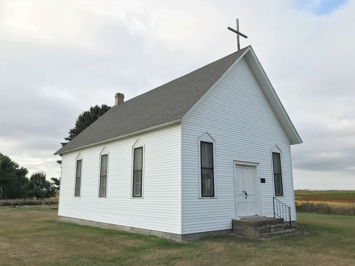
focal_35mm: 28
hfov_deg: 63.4
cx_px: 178
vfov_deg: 49.7
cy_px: 133
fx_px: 287
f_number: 1.8
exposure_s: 1/1277
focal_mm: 3.99
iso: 20
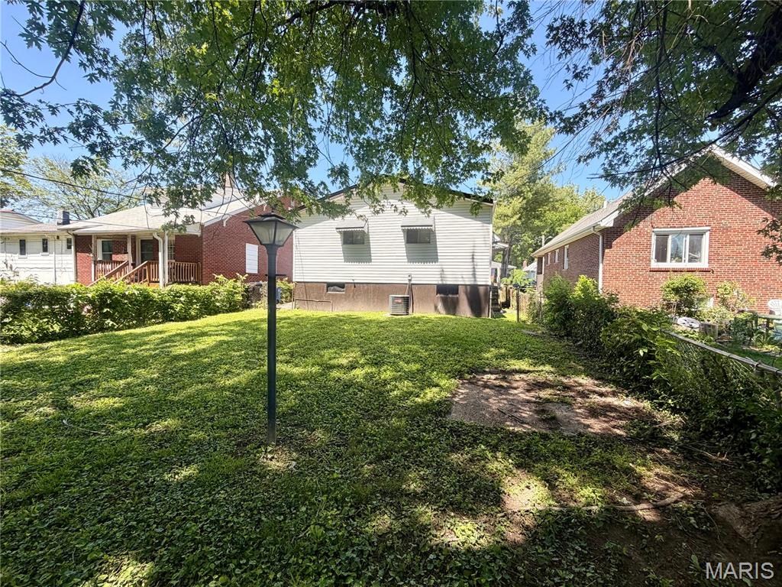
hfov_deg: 102.1
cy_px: 294
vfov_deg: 85.7
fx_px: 316
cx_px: 391
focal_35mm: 14
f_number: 2.2
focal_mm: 2.22
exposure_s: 1/502
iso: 50
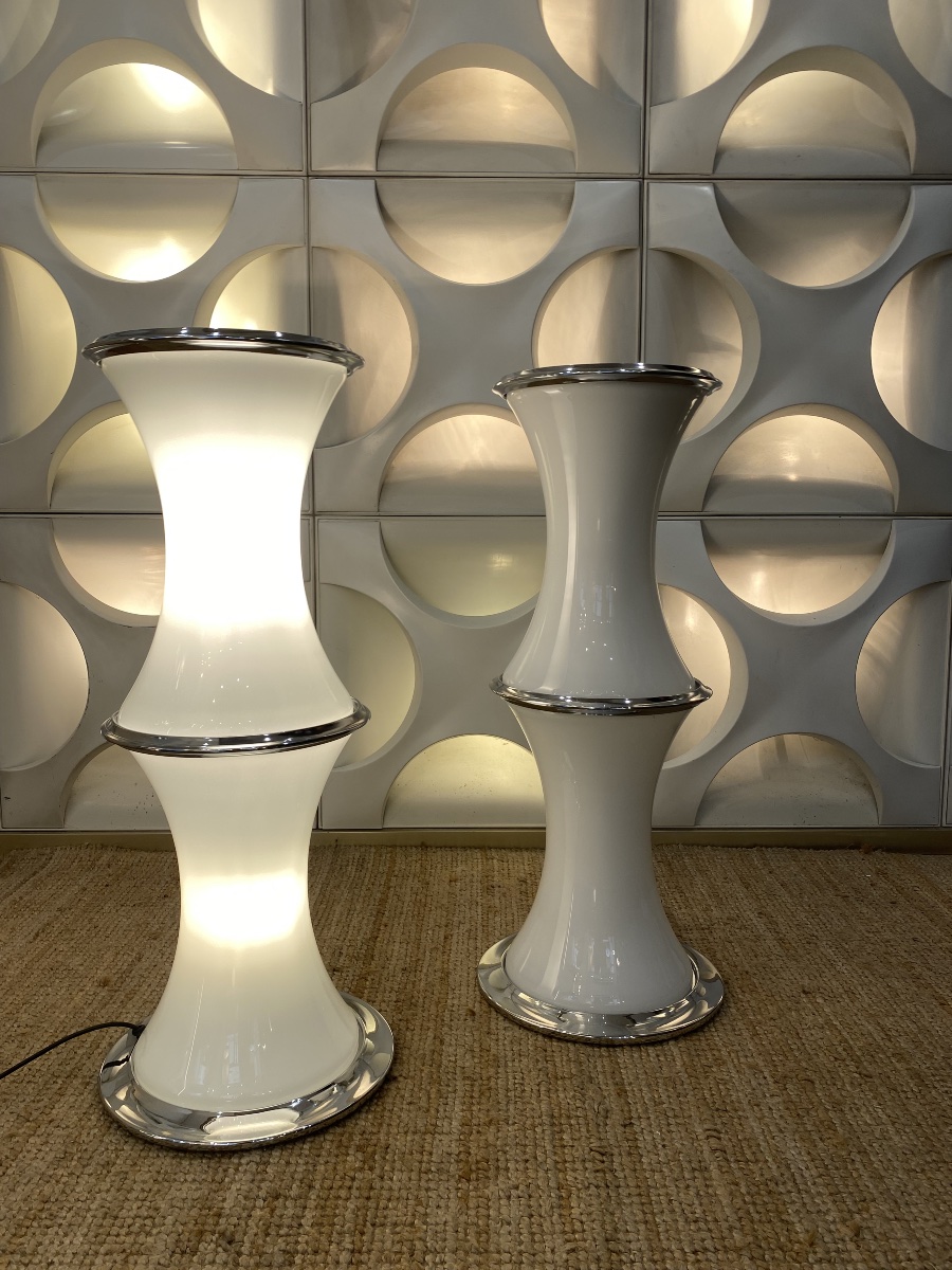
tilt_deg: -5.9
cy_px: 635
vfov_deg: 67.3
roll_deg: -1.8
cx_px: 476
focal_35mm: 26
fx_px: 953
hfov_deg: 53.1
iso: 32
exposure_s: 1/109
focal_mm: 4.25
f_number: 1.8
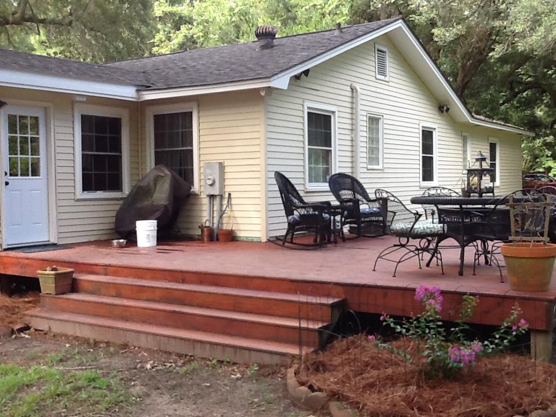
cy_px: 208
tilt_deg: -2.4
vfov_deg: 32.9
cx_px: 278
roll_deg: +1.9
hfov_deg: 42.9
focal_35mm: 44
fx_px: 707
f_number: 2.4
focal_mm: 2.03
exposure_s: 1/127
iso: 40
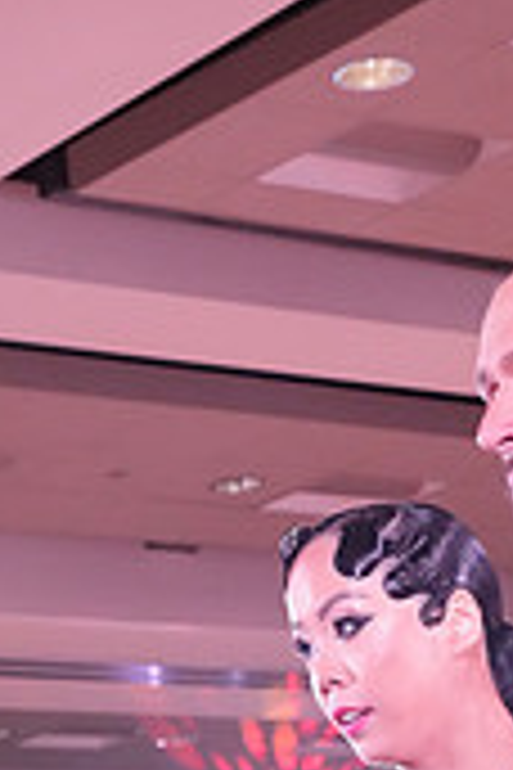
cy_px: 1193
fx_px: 3334
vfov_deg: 12.4
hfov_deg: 8.7
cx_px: 569
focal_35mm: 156
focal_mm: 46
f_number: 5.6
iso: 8000
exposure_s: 1/250
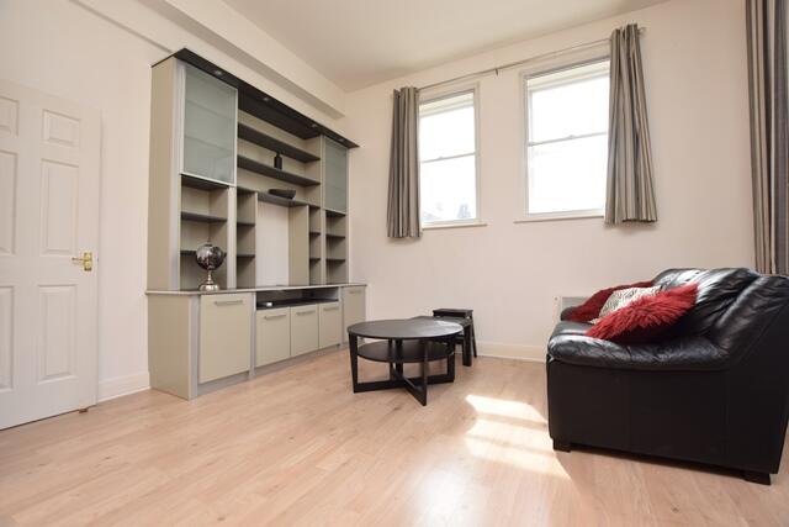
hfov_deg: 100.4
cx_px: 394
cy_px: 264
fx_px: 329
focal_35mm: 15
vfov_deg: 77.4
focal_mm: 10
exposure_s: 1/125
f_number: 5.6
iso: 250
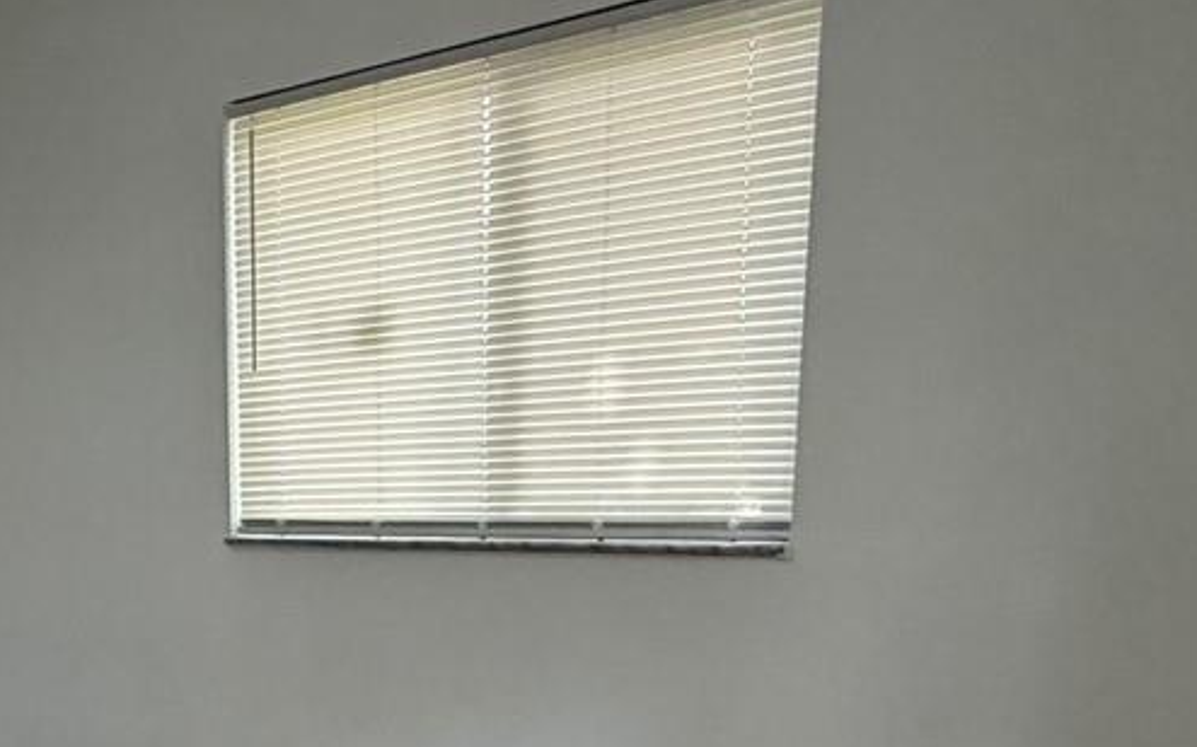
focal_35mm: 48
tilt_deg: -12.6
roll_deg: +1.0
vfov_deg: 25.0
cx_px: 184
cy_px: 812
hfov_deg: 39.6
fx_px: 1565
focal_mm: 2.22
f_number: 2.2
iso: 320
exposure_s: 1/120
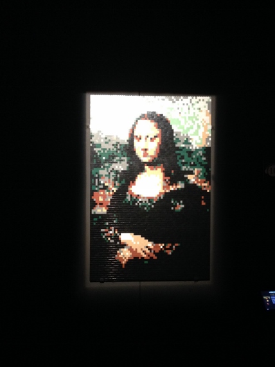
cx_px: 148
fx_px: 392
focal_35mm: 37
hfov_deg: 38.6
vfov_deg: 50.1
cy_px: 173
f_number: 2.4
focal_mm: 4.12
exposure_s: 1/17
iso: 400
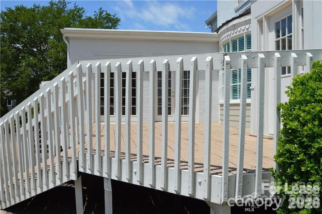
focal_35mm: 36
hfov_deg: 53.2
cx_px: 161
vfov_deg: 36.8
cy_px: 107
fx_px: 322
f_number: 9
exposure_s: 1/320
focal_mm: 24
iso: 100
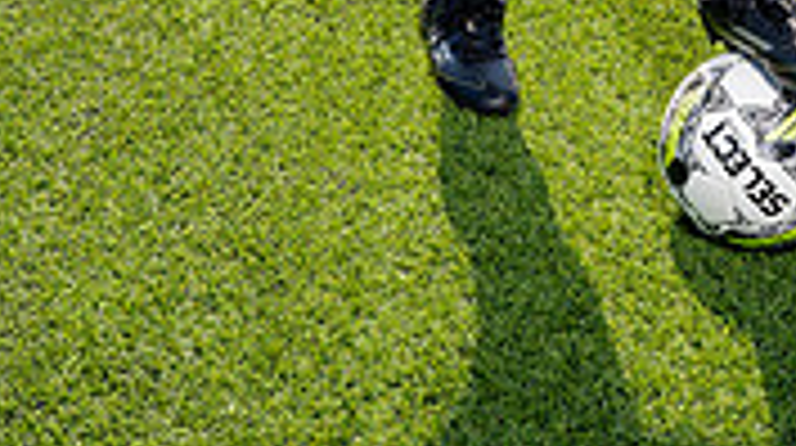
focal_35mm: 112
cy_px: -518
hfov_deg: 19.0
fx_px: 2361
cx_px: 594
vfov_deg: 9.8
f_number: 11
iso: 320
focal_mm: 42
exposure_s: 1/250
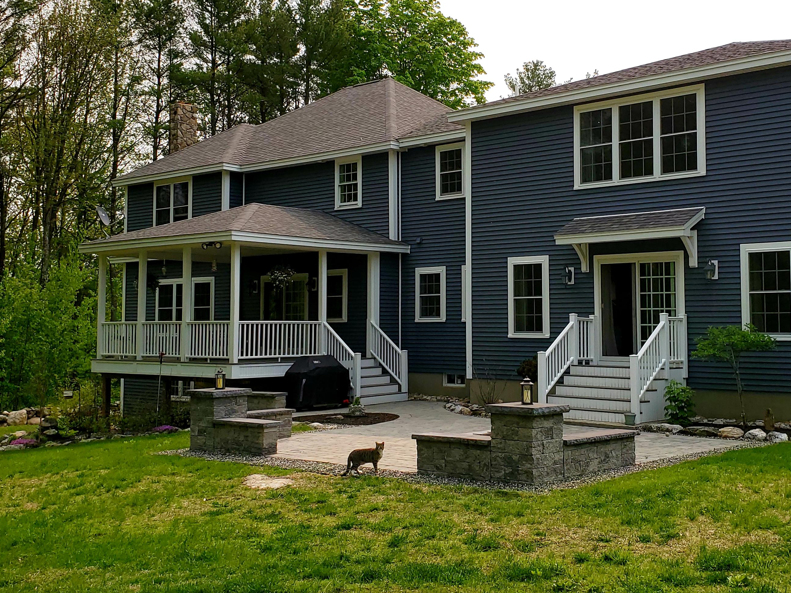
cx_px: 453
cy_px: 255
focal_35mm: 30
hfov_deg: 59.7
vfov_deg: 46.7
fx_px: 686
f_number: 2.4
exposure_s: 1/1717
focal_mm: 4.3
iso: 50
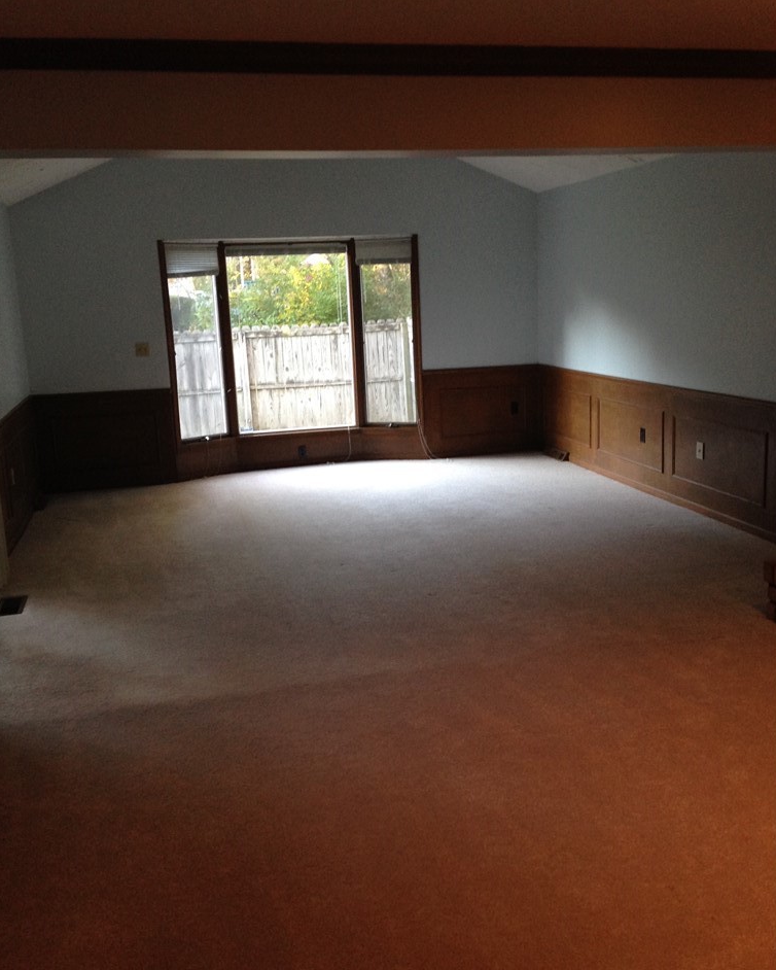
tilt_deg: -10.3
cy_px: 492
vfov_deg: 51.5
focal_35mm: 35
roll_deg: +0.2
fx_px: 1004
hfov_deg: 42.2
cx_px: 391
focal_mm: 4.12
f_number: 2.4
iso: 125
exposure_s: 1/20
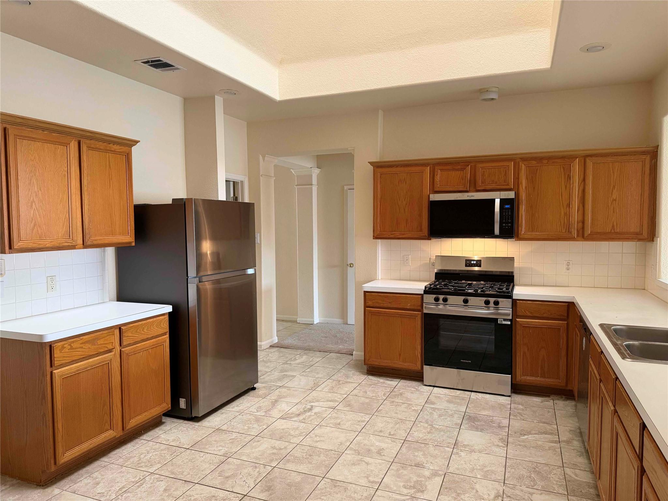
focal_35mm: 24
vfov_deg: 56.8
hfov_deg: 71.6
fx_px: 463
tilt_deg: -3.0
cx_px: 334
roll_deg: +1.0
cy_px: 250
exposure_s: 1/60
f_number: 1.78
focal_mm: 6.76
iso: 320
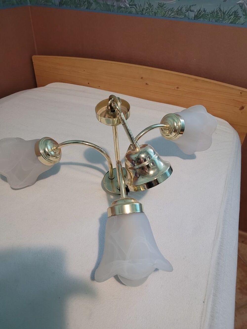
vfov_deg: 67.3
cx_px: 124
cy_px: 164
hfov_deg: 53.1
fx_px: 247
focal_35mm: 26
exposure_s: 1/50
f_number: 1.8
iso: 800
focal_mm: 5.4
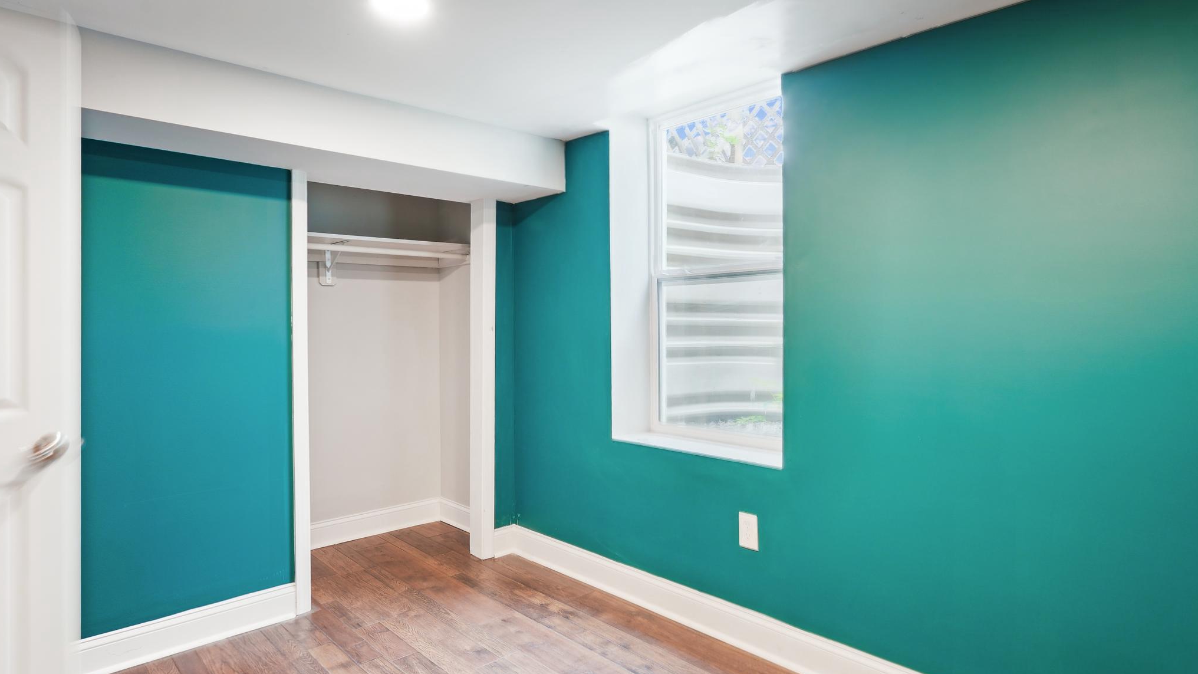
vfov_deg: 57.0
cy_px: 355
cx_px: 597
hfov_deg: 88.0
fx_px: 620
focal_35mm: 20
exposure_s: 1/4
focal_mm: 18.5
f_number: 8
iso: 100
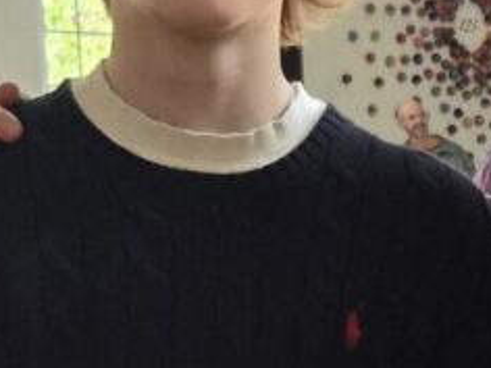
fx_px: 1418
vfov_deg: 14.5
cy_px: 389
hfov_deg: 17.9
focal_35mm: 100
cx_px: 703
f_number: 1.8
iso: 160
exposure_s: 1/180
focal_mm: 5.4
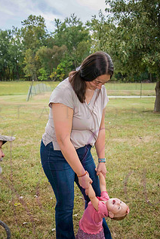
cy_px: 139
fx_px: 273
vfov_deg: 47.2
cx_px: 66
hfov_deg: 32.6
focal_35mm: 41
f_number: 3.8
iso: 400
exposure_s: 1/640
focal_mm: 29
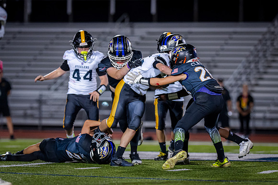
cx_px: 177
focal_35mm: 269
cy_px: 102
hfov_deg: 7.7
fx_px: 2076
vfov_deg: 5.1
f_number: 1.8
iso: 1600
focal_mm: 135
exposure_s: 1/1250
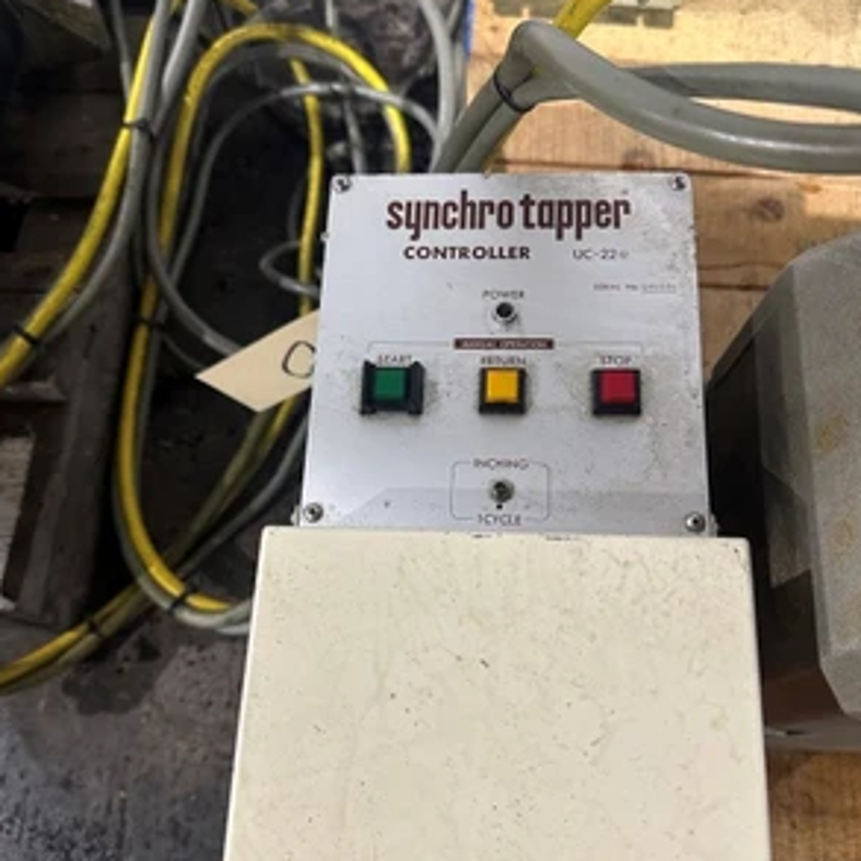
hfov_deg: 55.6
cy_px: 473
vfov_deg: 55.5
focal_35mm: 29
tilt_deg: -69.3
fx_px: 816
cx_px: 429
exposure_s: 1/60
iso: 320
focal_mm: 6.86
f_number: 1.78
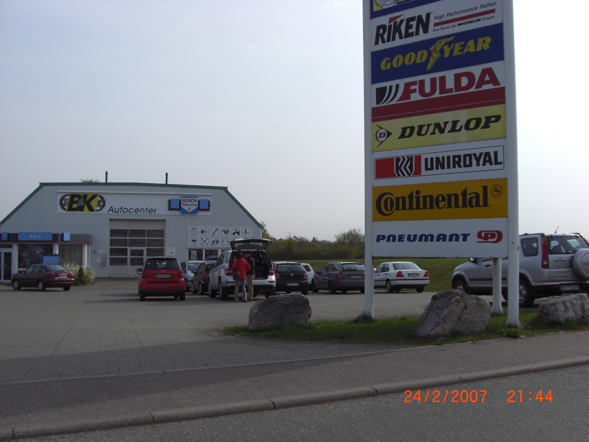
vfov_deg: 37.7
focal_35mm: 38
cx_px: 294
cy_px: 221
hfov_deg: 49.0
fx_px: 647
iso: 64
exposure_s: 1/200
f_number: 8
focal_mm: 6.2
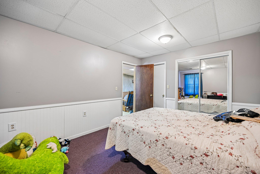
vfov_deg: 81.2
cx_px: 130
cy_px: 87
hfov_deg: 104.3
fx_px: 101
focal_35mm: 14
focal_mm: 14
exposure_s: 1/6
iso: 400
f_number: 4
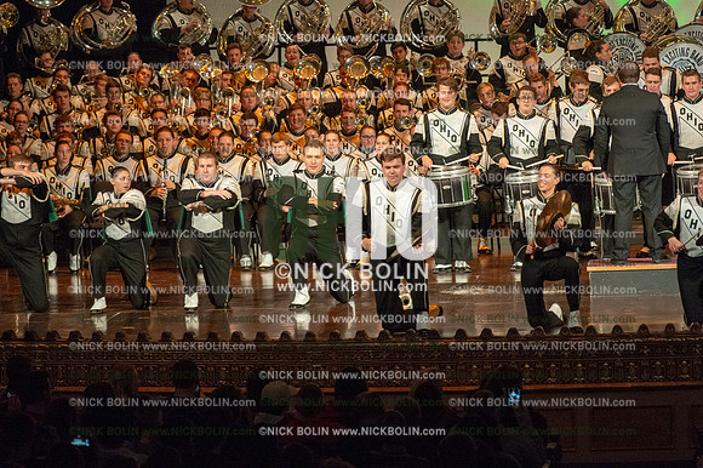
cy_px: 234
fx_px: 3610
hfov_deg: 11.1
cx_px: 352
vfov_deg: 7.4
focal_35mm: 185
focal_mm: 185
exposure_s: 1/320
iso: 8000
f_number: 5.6
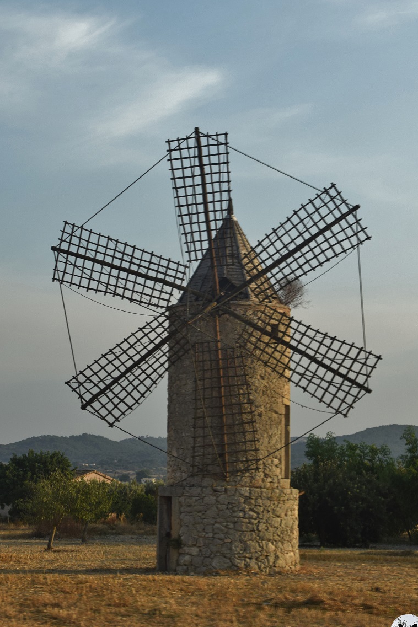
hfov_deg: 14.4
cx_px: 160
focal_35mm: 95
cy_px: 245
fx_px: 1654
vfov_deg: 21.4
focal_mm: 48
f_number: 8
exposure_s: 1/250
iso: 400
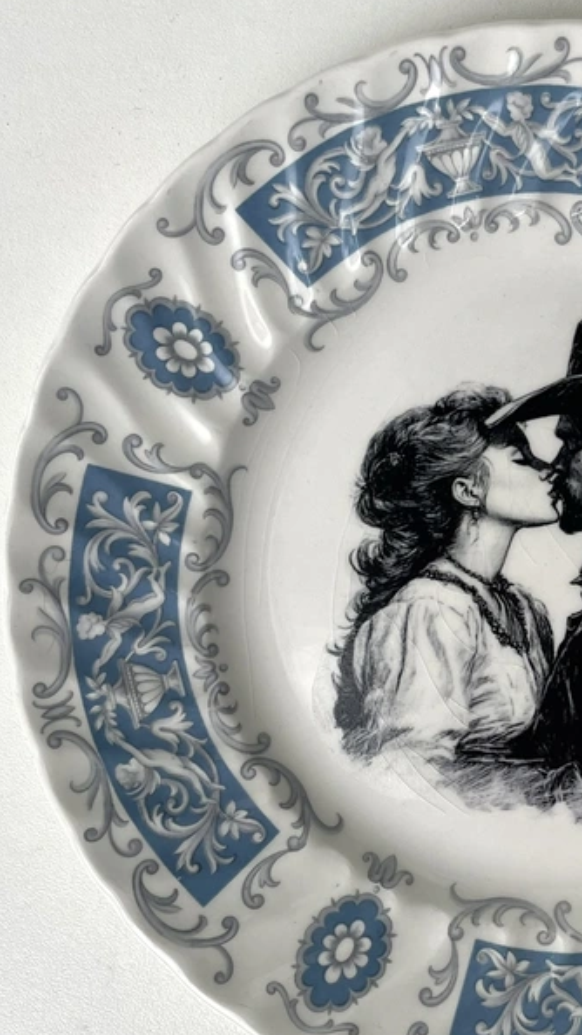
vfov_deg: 48.3
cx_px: 558
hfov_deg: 27.0
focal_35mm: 42
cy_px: 559
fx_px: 1153
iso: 32
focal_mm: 4.2
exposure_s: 1/243
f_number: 1.6
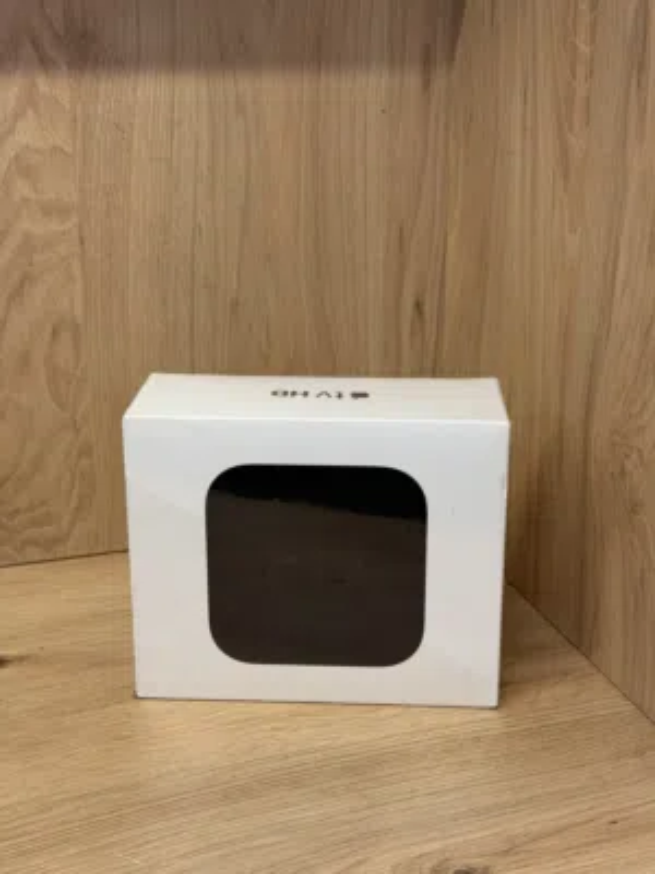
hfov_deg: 30.3
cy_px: 437
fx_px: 1211
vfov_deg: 39.7
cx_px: 328
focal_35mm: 48
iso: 80
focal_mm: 6.76
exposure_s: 1/50
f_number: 1.78
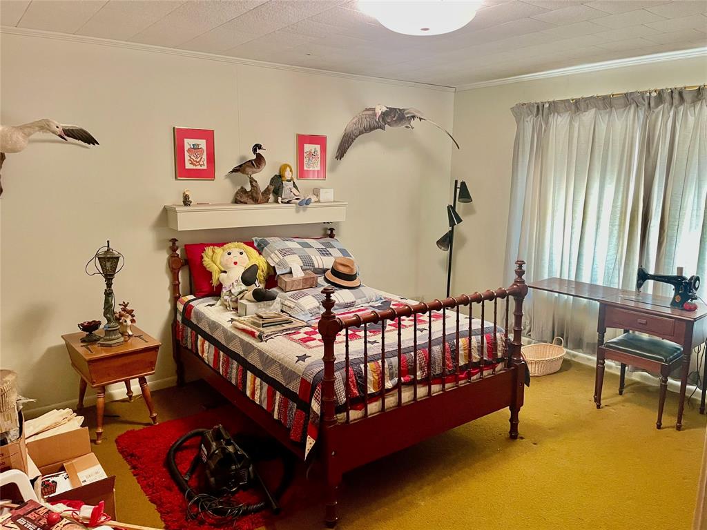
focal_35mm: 26
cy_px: 265
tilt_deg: -10.4
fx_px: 531
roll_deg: -0.3
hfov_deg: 67.3
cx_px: 354
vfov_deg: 53.1
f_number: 1.6
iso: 250
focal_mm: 4.2
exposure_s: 1/60
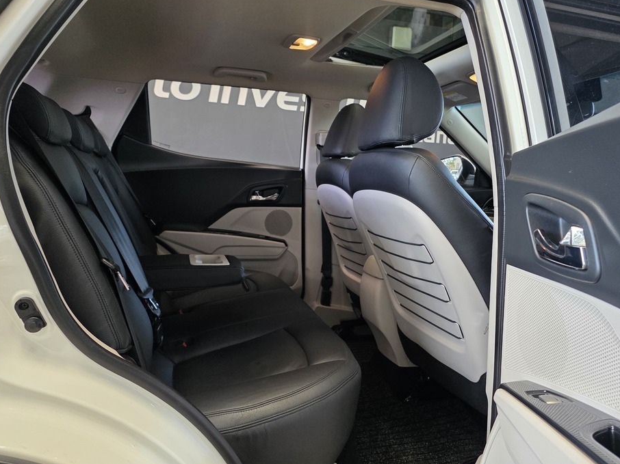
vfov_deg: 53.0
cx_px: 321
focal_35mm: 26
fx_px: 466
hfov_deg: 67.3
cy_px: 244
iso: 200
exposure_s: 1/180
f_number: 1.7
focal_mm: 6.25
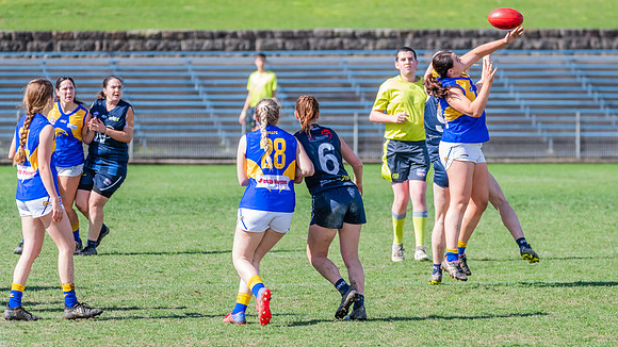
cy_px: 156
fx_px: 7552
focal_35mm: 461
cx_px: 386
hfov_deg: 4.7
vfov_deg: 2.6
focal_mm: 350
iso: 800
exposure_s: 1/1600
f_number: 7.1
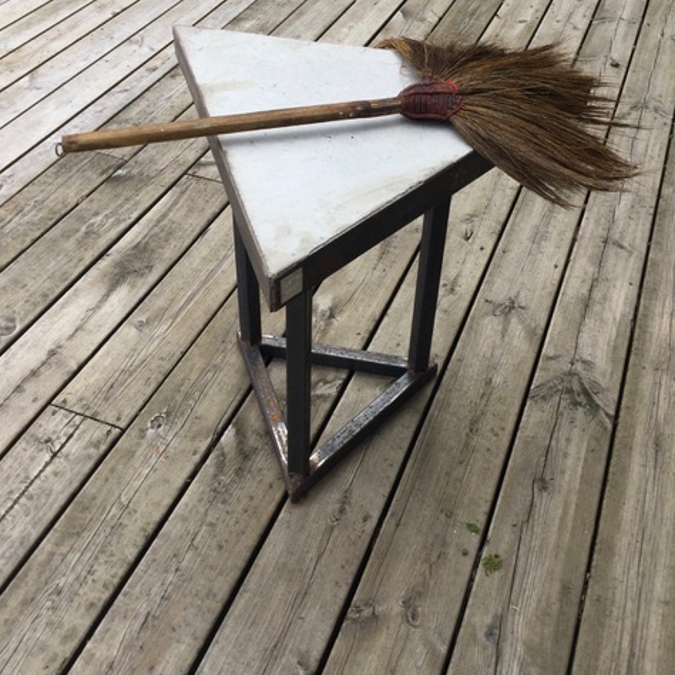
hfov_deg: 44.9
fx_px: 816
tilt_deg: -41.5
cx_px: 335
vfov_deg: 44.8
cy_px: 293
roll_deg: -0.2
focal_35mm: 37
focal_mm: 3.3
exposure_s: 1/652
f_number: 2.4
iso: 25
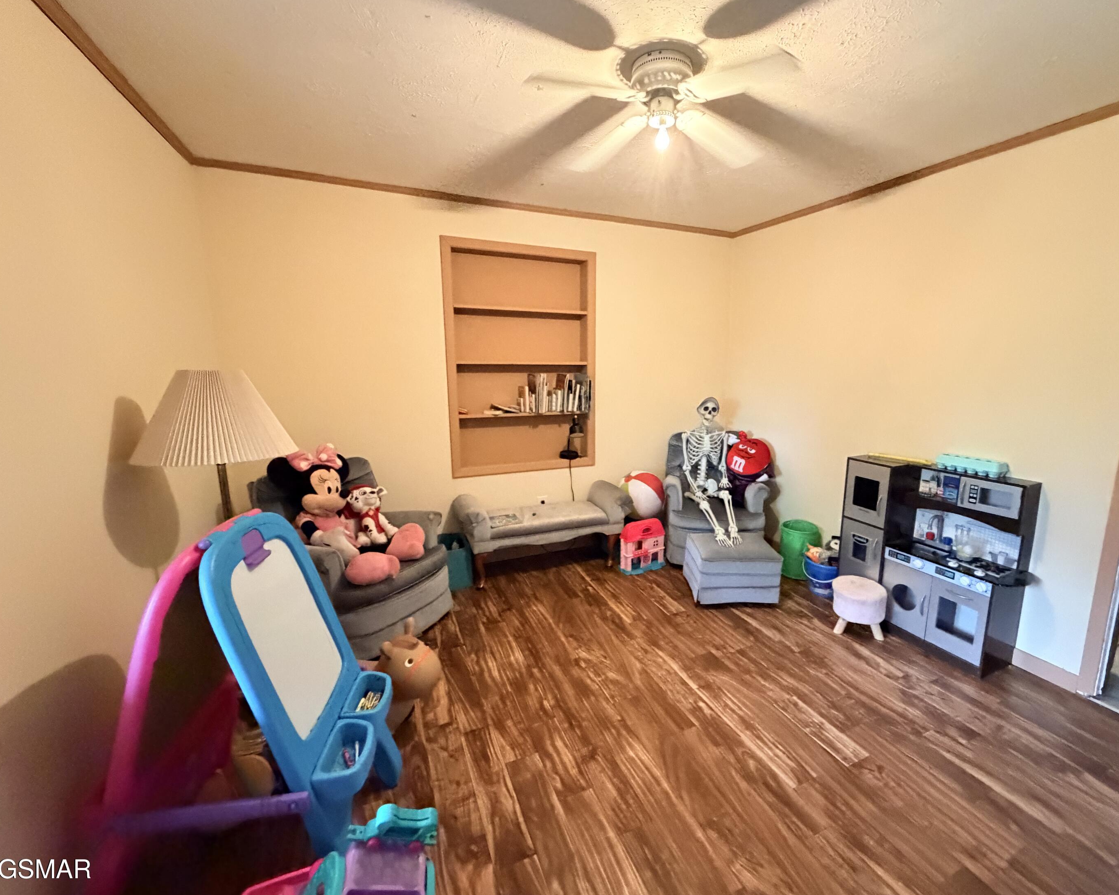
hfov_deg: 96.5
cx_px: 609
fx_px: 497
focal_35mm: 15
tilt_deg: -11.3
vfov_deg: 84.0
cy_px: 451
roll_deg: +0.5
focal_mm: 2.22
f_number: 2.2
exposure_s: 1/60
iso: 1250
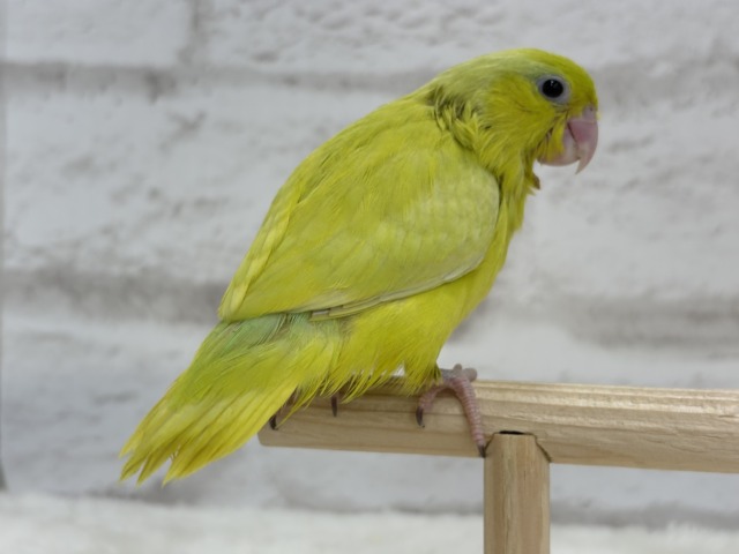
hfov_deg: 36.8
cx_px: 370
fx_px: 1110
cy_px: 277
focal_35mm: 52
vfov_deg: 28.0
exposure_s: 1/100
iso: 64
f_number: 1.6
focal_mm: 5.96
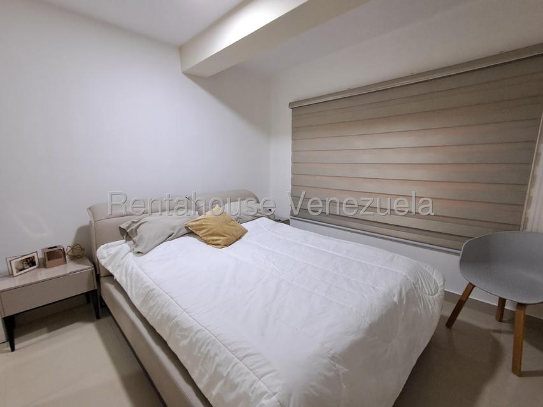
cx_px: 272
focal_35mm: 16
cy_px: 204
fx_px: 251
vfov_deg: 78.1
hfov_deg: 94.5
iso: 250
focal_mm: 1.64
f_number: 2.2
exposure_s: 1/24
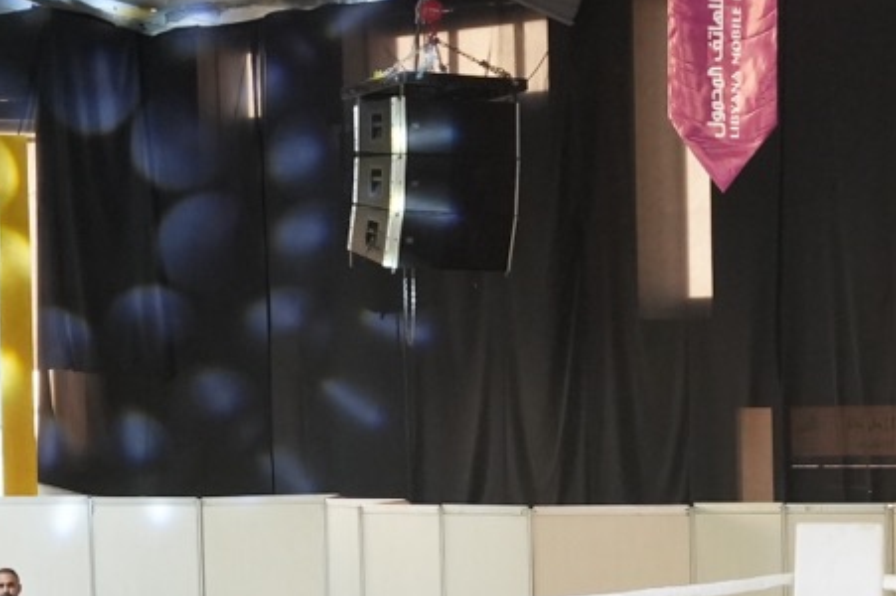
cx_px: 612
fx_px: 4970
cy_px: 787
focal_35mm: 200
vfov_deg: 6.8
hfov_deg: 10.3
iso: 2500
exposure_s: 1/200
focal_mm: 46.9
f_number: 4
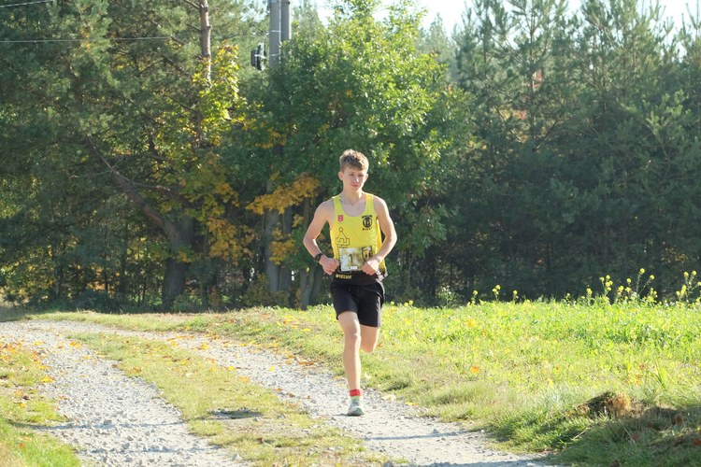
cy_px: 234
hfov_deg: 13.7
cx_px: 350
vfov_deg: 9.1
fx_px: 2921
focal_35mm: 150
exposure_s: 1/320
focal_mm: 100
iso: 400
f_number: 5.6
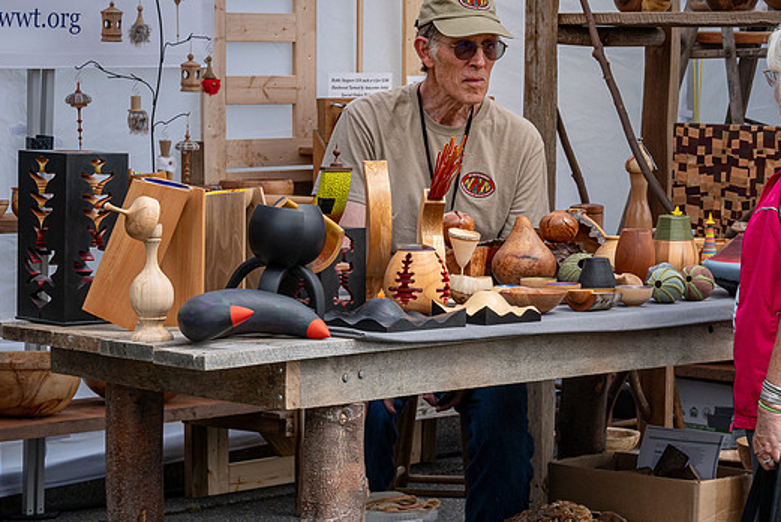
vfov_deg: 12.0
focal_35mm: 114
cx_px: 443
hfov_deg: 17.9
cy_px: 357
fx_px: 2474
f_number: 16
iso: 250
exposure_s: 1/200
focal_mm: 77
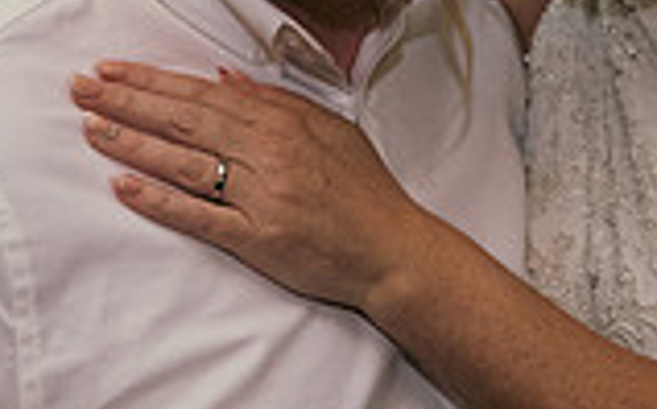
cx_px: 281
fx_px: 2128
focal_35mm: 119
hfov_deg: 17.5
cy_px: -23
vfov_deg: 10.9
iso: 800
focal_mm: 32
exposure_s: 1/160
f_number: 3.5
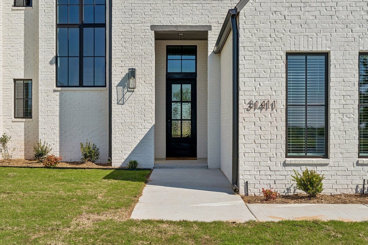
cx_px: 178
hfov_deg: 49.6
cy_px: 130
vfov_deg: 34.2
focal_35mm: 39
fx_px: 399
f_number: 6.3
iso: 200
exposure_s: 1/2000
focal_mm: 28
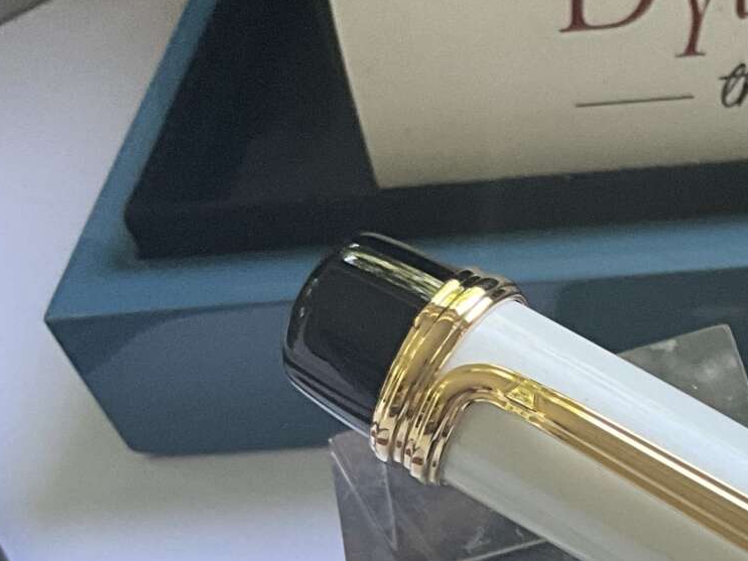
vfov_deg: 14.2
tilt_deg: -52.1
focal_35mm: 100
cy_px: 720
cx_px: 989
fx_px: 2162
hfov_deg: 18.2
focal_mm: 3
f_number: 1.8
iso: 64
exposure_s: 1/111
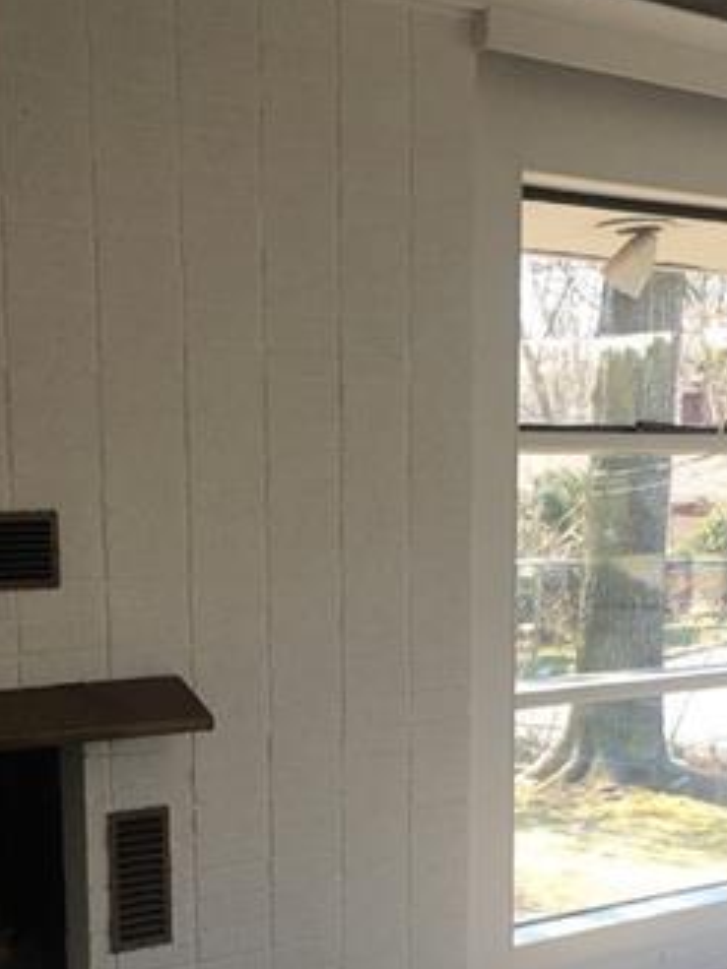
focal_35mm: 68
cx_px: 349
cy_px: 833
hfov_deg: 21.6
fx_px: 1904
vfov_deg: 27.7
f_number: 2.2
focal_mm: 4.15
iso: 25
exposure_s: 1/120
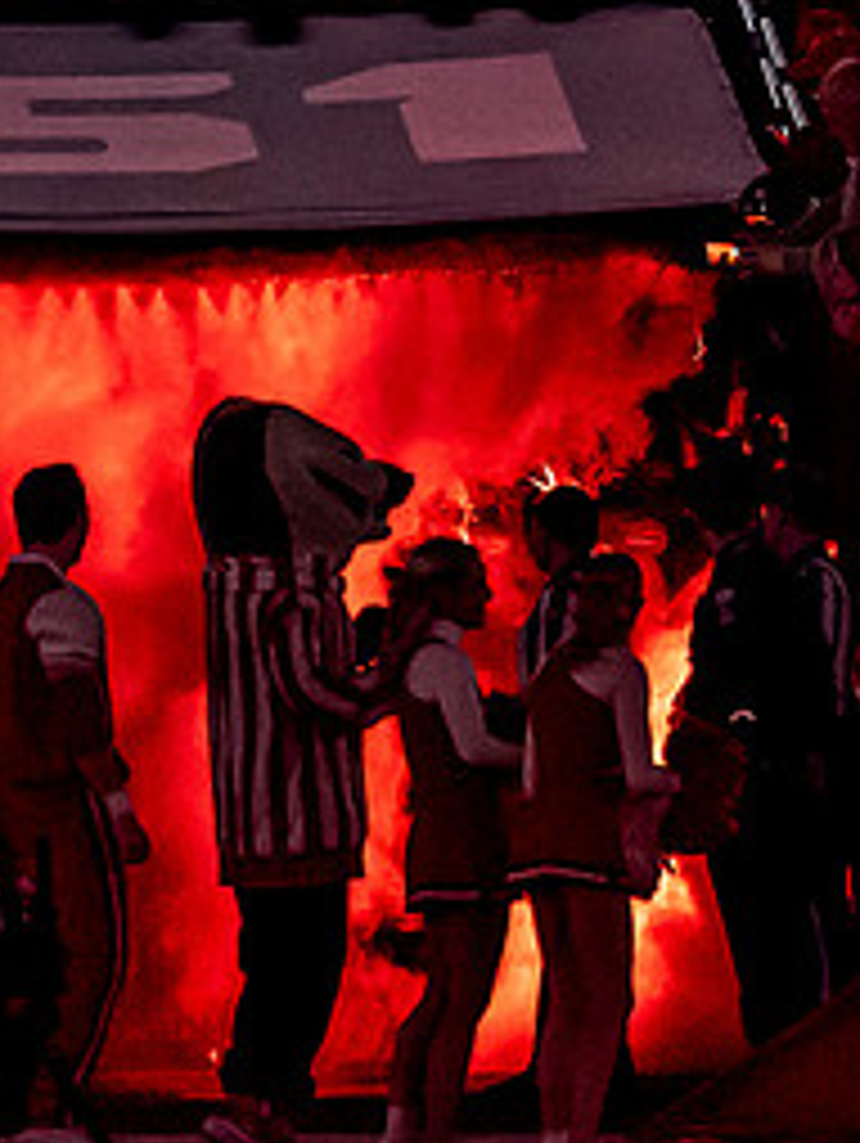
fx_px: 26720
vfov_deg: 2.5
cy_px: 767
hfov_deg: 1.8
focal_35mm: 808
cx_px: 673
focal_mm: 115
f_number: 2.8
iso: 5000
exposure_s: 1/500
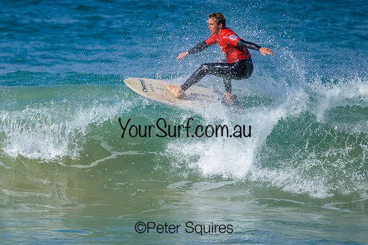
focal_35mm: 1098
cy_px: 123
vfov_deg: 1.3
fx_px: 11230
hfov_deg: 1.9
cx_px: 154
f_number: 6.3
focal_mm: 800
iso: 320
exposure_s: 1/2000
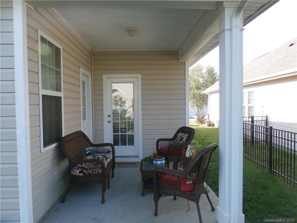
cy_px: 112
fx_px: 214
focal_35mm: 25
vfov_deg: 54.9
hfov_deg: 69.4
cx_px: 148
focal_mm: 4.5
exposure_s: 1/200
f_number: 3
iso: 100
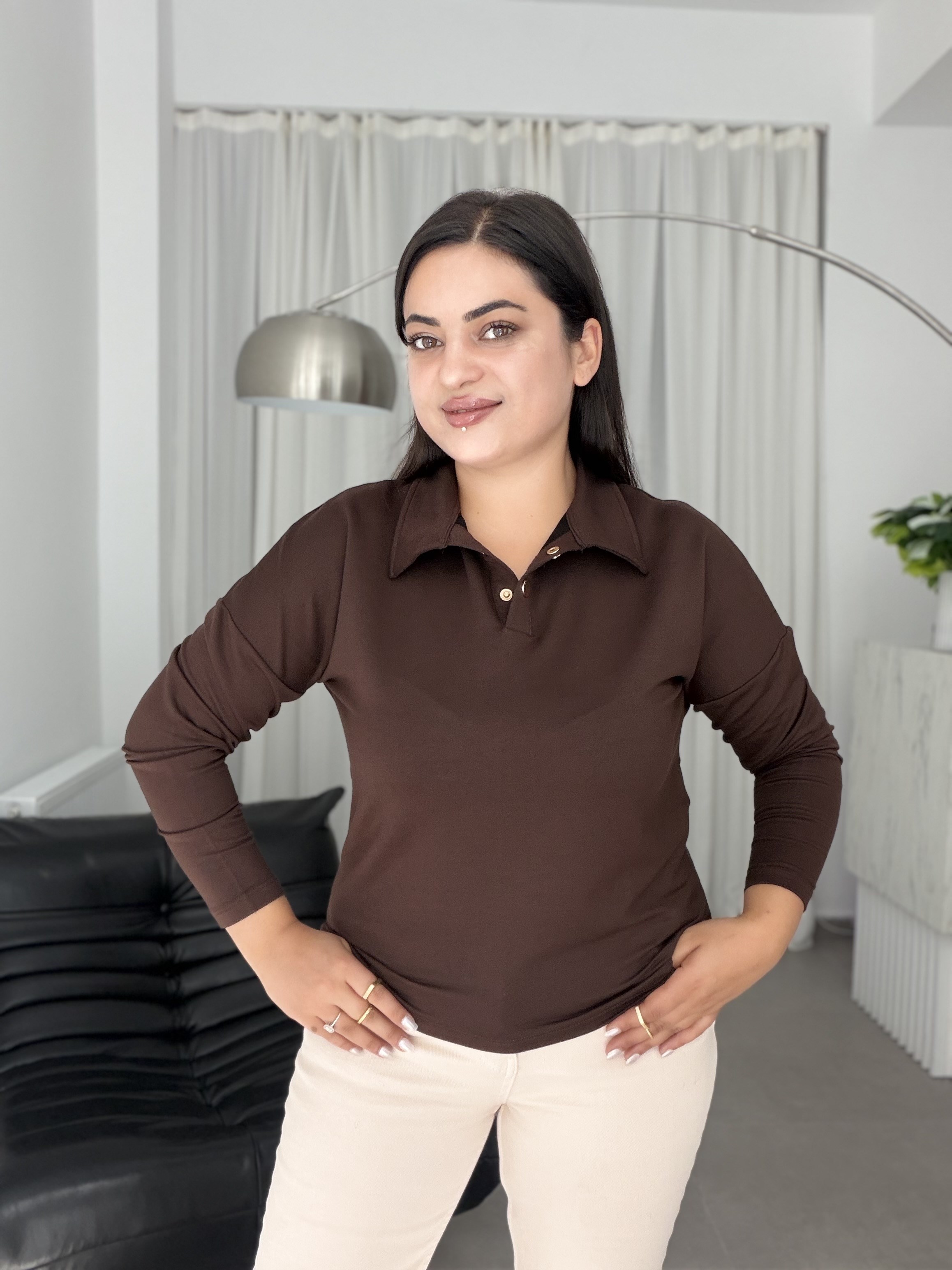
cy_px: 635
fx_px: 1100
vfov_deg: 60.0
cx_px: 476
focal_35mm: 30
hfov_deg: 46.8
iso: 80
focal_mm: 2.71
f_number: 1.9
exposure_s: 1/84
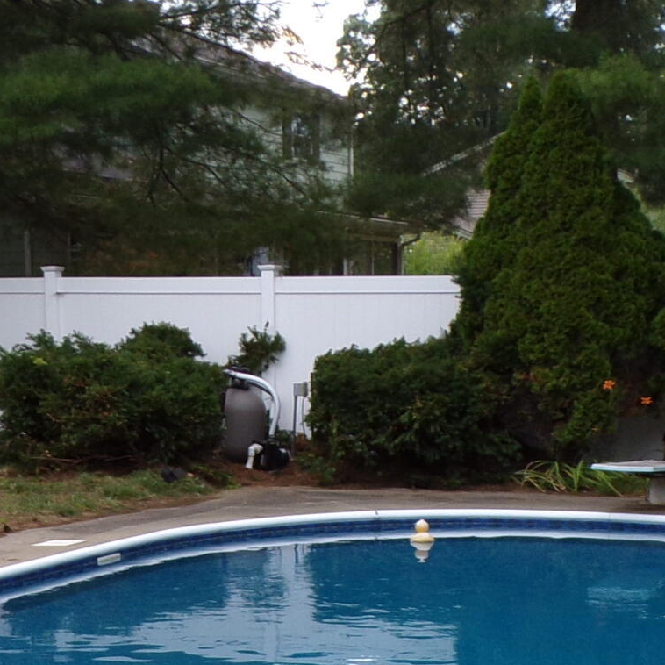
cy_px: 631
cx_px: 294
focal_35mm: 84
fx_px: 1826
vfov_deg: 20.1
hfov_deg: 20.6
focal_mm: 4.3
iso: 80
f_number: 4.3
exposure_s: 1/50
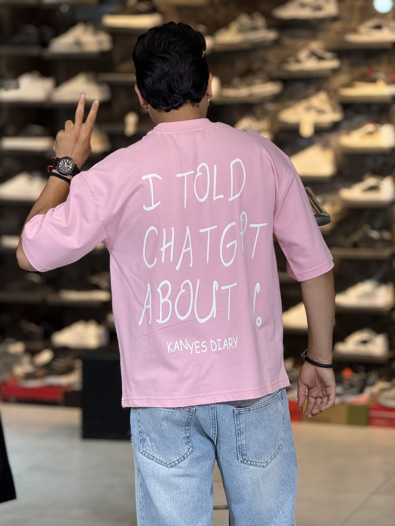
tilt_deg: -5.1
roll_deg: -0.2
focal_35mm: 120
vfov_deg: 16.4
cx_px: 198
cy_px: 263
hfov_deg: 12.3
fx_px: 1826
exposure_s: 1/100
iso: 100
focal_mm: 15.66
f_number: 2.8
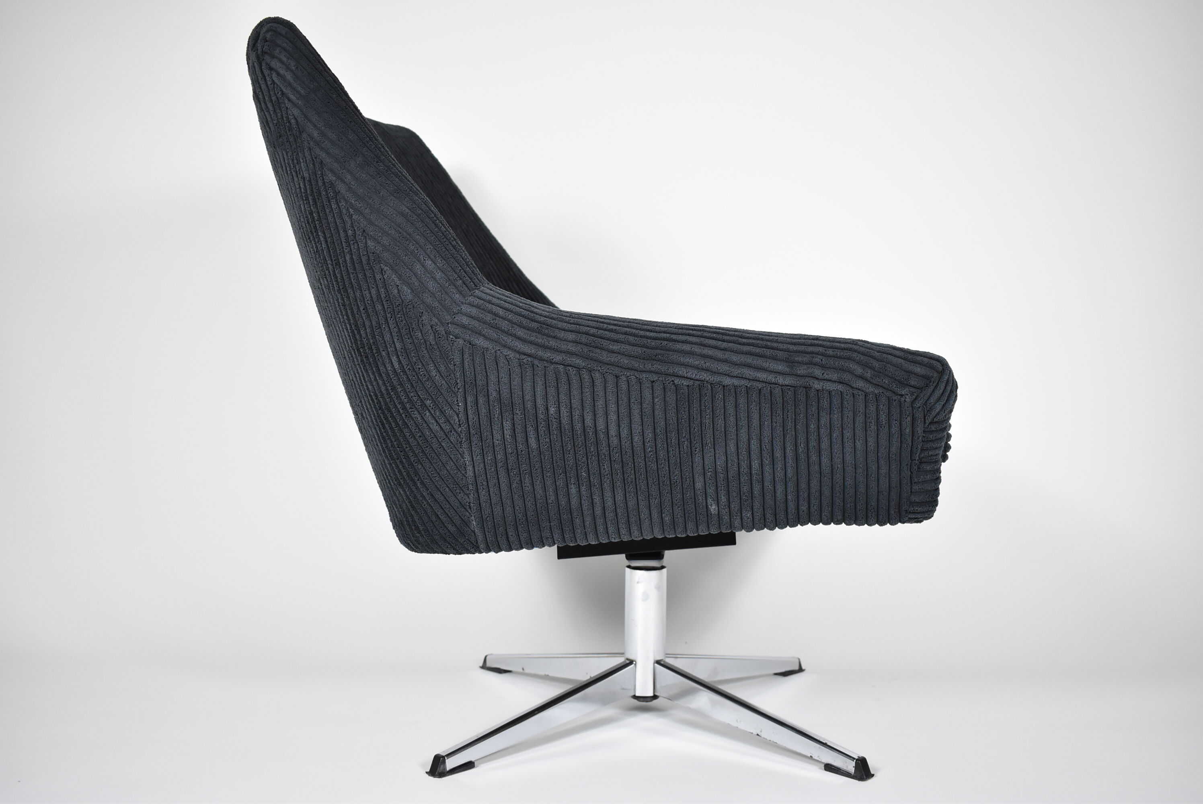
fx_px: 1104
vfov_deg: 40.0
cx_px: 602
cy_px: 402
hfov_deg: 57.2
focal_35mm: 33
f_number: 4
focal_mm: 22
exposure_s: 1/125
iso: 1250
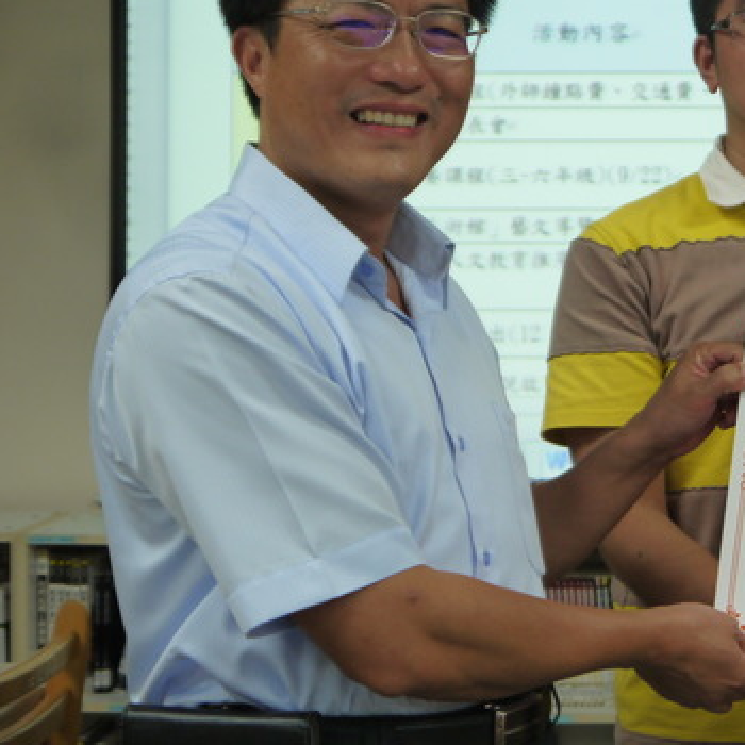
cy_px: 248
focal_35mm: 99
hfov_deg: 17.2
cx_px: 728
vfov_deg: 17.5
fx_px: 2411
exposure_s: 1/60
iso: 320
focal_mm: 28
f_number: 4.8
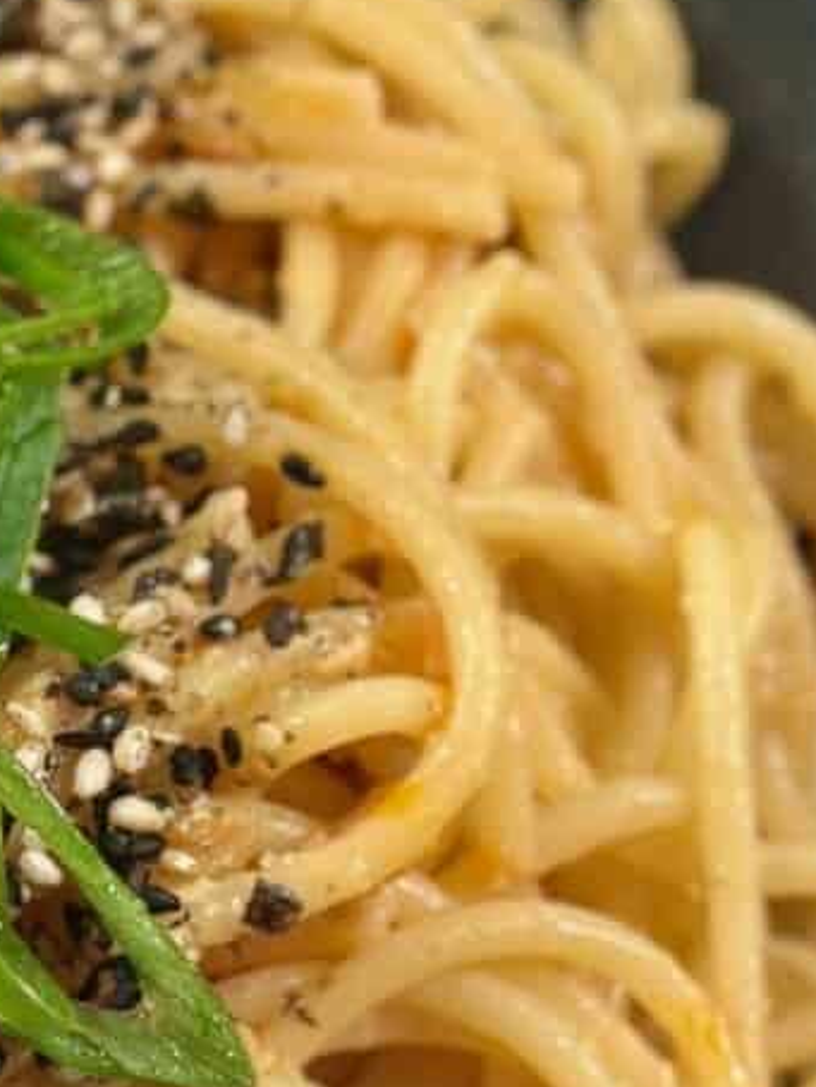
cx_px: -208
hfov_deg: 8.7
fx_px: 5307
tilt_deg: -71.5
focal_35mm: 169
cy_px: 807
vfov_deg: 11.7
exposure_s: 1/60
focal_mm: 6.86
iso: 125
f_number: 1.78
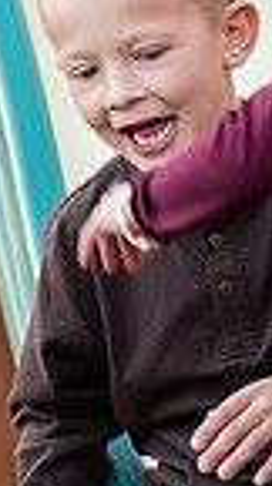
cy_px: 188
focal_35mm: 423
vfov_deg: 5.1
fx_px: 5452
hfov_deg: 2.9
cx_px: 269
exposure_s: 1/320
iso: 500
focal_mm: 130
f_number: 3.2
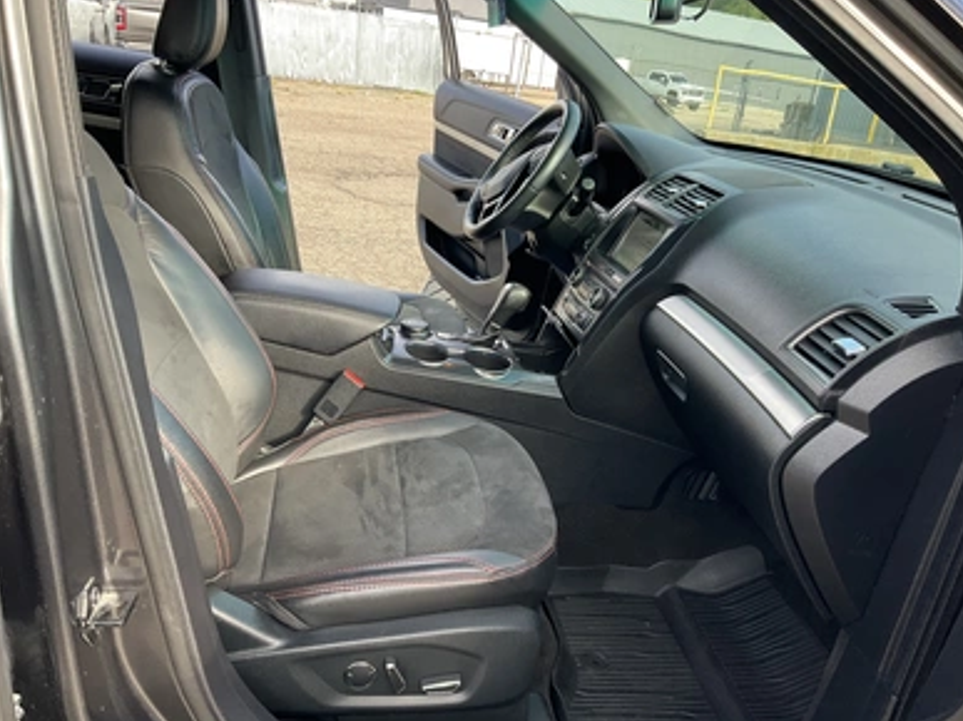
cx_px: 475
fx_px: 834
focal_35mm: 30
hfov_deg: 60.0
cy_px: 363
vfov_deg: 46.8
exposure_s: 1/122
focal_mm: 3
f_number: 1.8
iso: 20
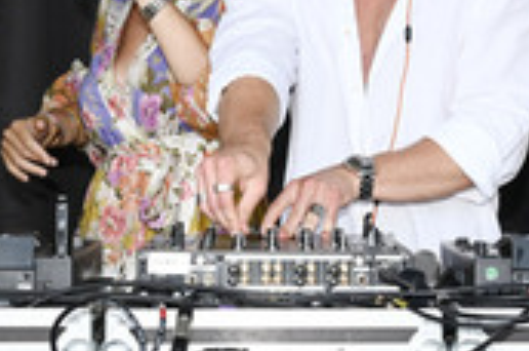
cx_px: 297
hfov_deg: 19.5
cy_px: -22
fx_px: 1540
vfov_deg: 12.8
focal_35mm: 105
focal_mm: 40
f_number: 6.3
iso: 1000
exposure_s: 1/160
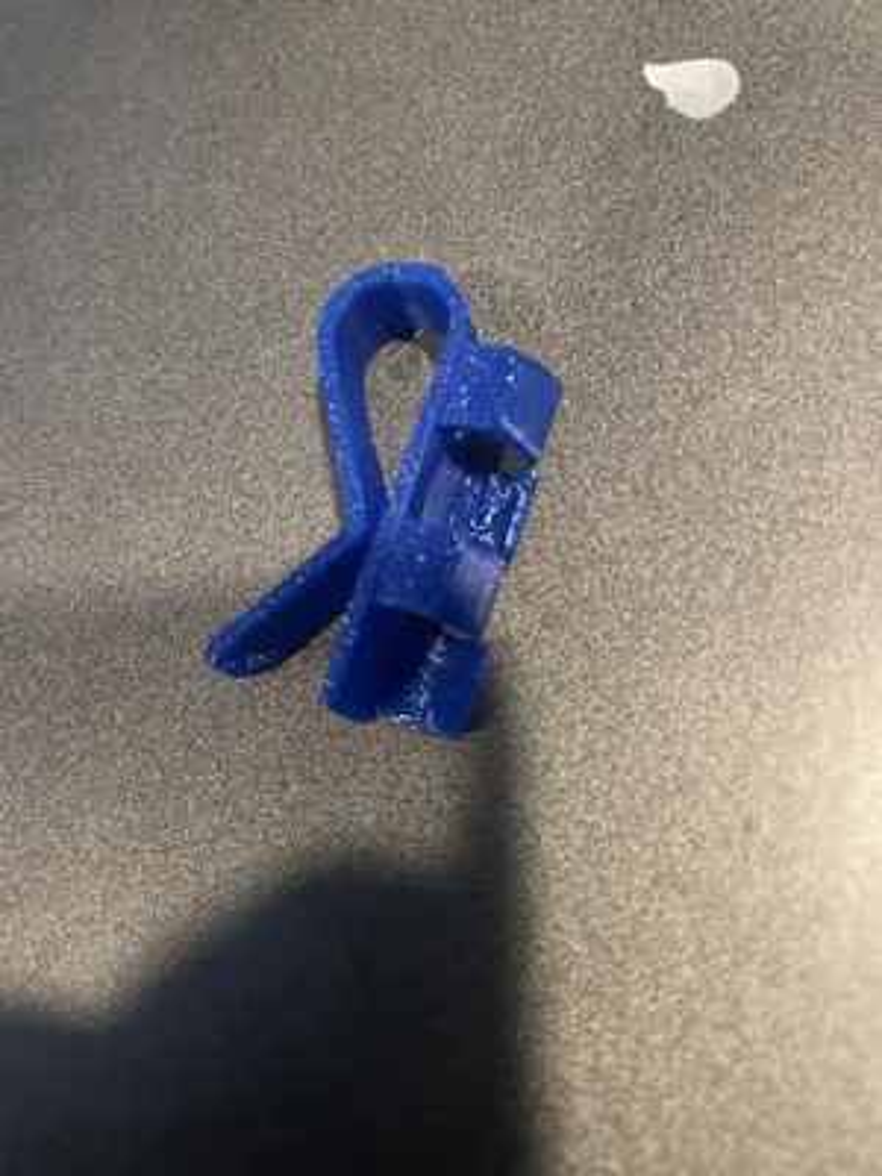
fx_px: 883
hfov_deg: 53.1
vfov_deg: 67.3
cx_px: 441
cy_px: 588
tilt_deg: -68.0
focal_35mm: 26
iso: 640
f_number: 1.6
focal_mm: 4.2
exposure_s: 1/30
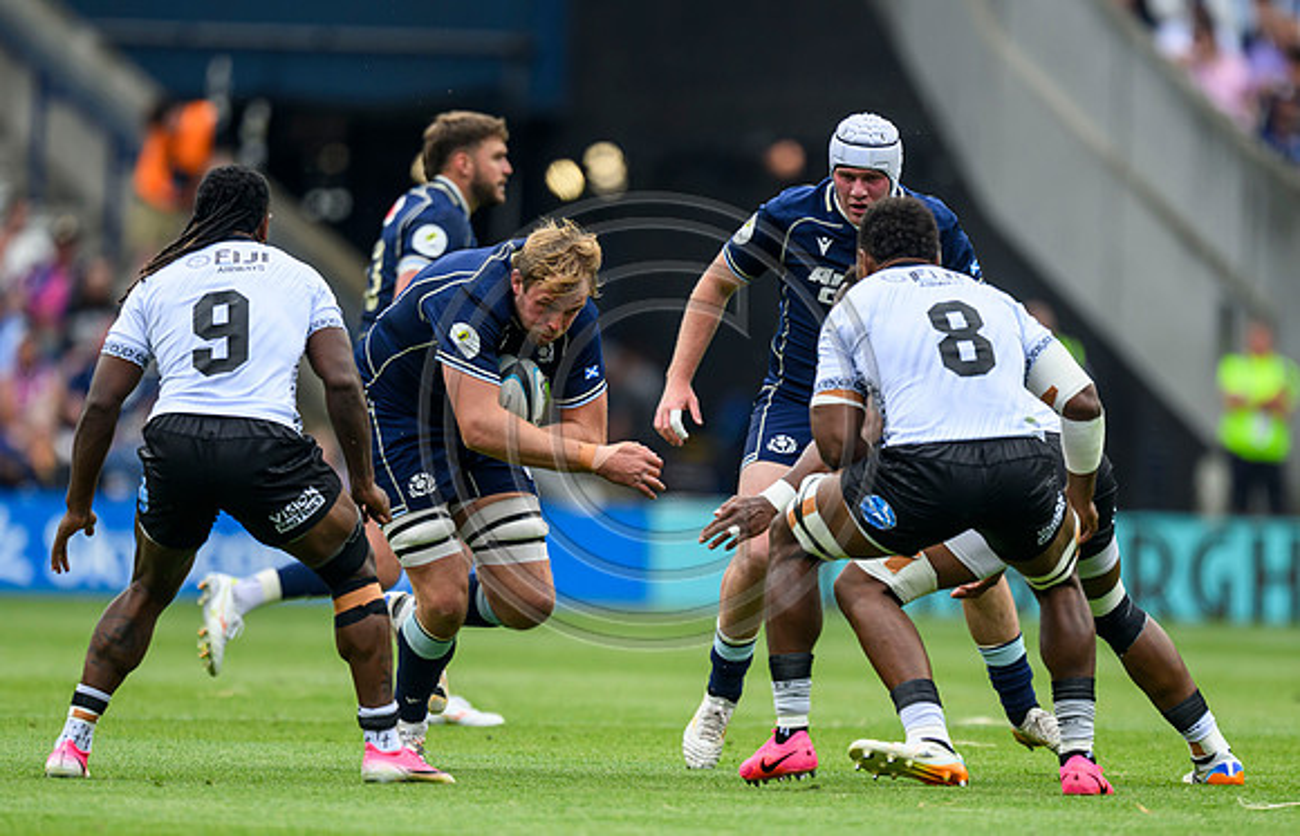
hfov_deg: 2.9
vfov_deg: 1.9
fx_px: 25703
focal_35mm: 720
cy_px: 446
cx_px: 603
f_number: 4
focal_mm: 560
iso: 500
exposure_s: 1/1600
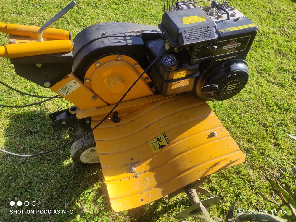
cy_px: 111
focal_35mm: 25
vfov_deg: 54.9
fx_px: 214
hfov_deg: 69.4
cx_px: 148
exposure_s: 1/1163
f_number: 1.89
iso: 100
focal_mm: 5.43
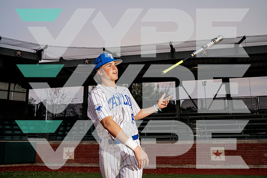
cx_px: 134
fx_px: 260
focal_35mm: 35
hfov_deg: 54.4
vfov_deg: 37.9
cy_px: 89
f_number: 5
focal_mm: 35
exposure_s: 1/250
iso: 500
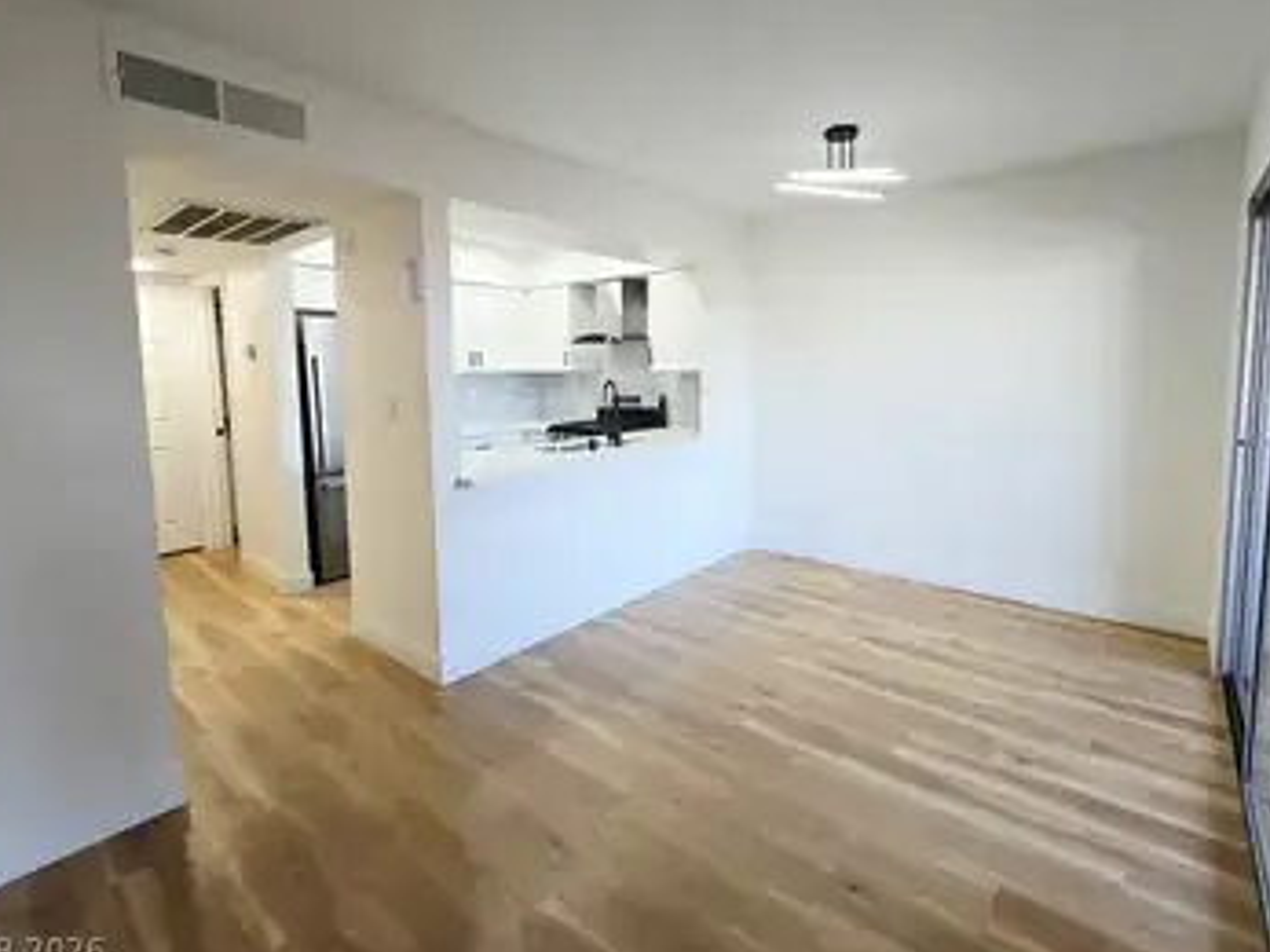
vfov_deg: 81.4
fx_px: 550
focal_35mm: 15
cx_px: 681
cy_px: 425
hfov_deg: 98.0
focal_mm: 2.2
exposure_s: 1/60
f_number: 2.2
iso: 100
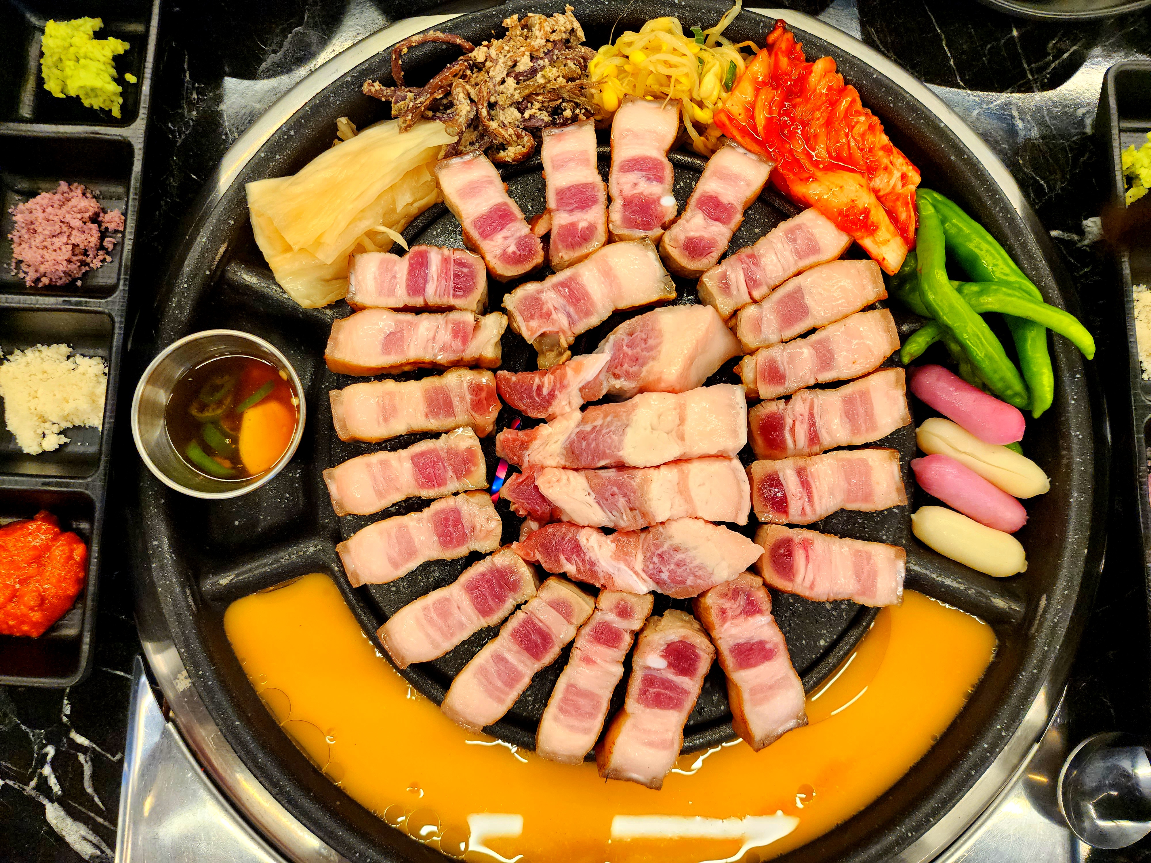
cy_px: 432
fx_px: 765
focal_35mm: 23
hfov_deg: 73.9
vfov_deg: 58.9
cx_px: 576
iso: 250
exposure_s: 1/120
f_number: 1.8
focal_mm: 6.4
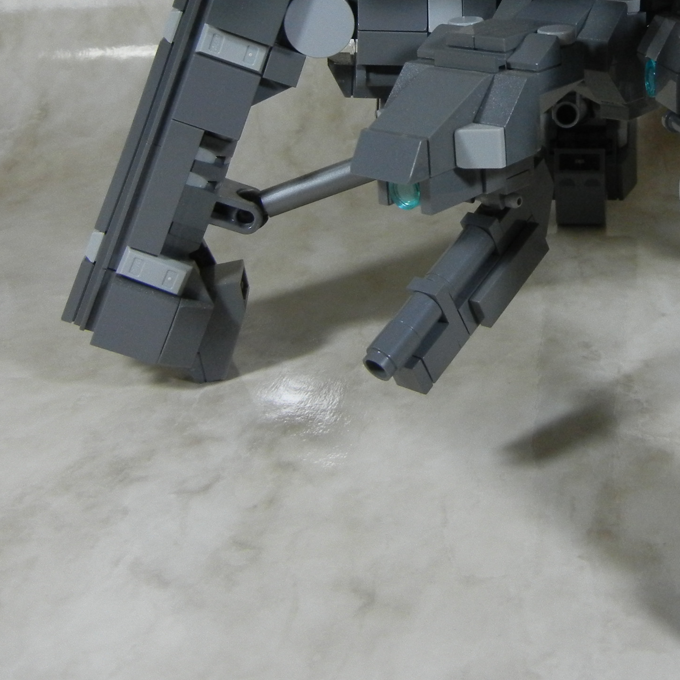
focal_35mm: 60
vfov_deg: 27.8
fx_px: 1333
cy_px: 105
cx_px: 504
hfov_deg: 28.2
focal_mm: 5.4
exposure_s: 1/107
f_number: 3.5
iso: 400
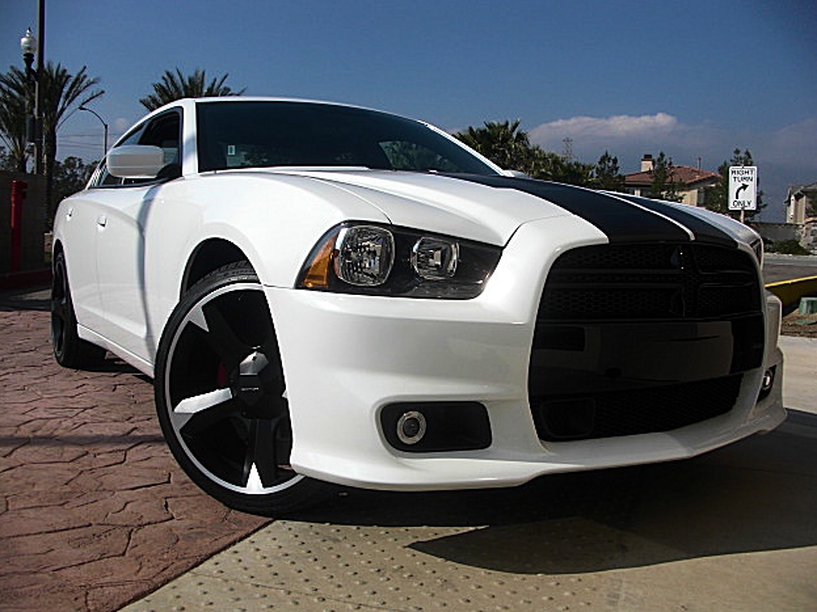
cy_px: 312
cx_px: 416
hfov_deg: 50.1
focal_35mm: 37
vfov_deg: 38.7
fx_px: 873
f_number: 7.9
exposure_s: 1/250
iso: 50
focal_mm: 6.3
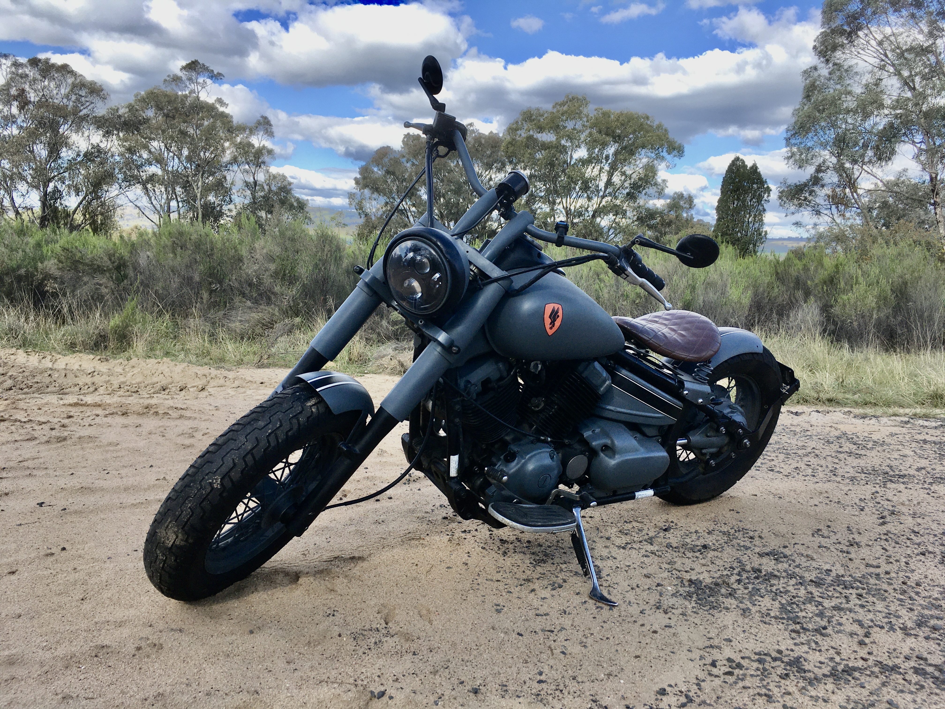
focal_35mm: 29
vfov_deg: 48.2
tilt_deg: -9.4
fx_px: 792
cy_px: 354
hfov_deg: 61.7
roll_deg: -1.3
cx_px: 472
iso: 25
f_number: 2.2
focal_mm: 4.15
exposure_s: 1/827
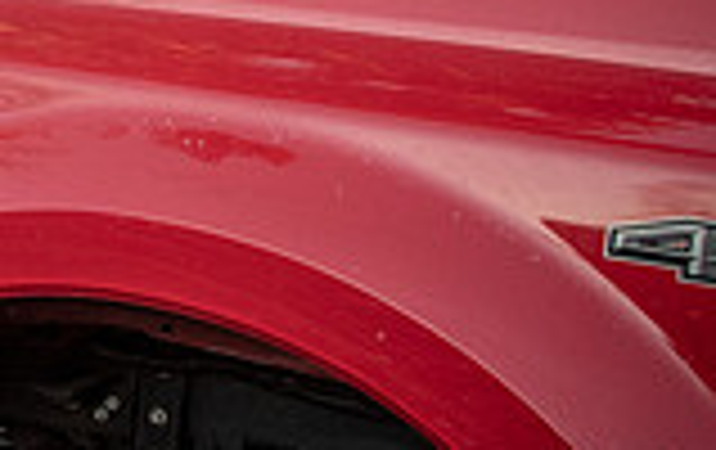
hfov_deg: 17.7
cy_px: -23
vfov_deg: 13.6
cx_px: -566
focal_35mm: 95
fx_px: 1857
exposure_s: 1/200
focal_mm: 16
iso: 1250
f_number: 7.1
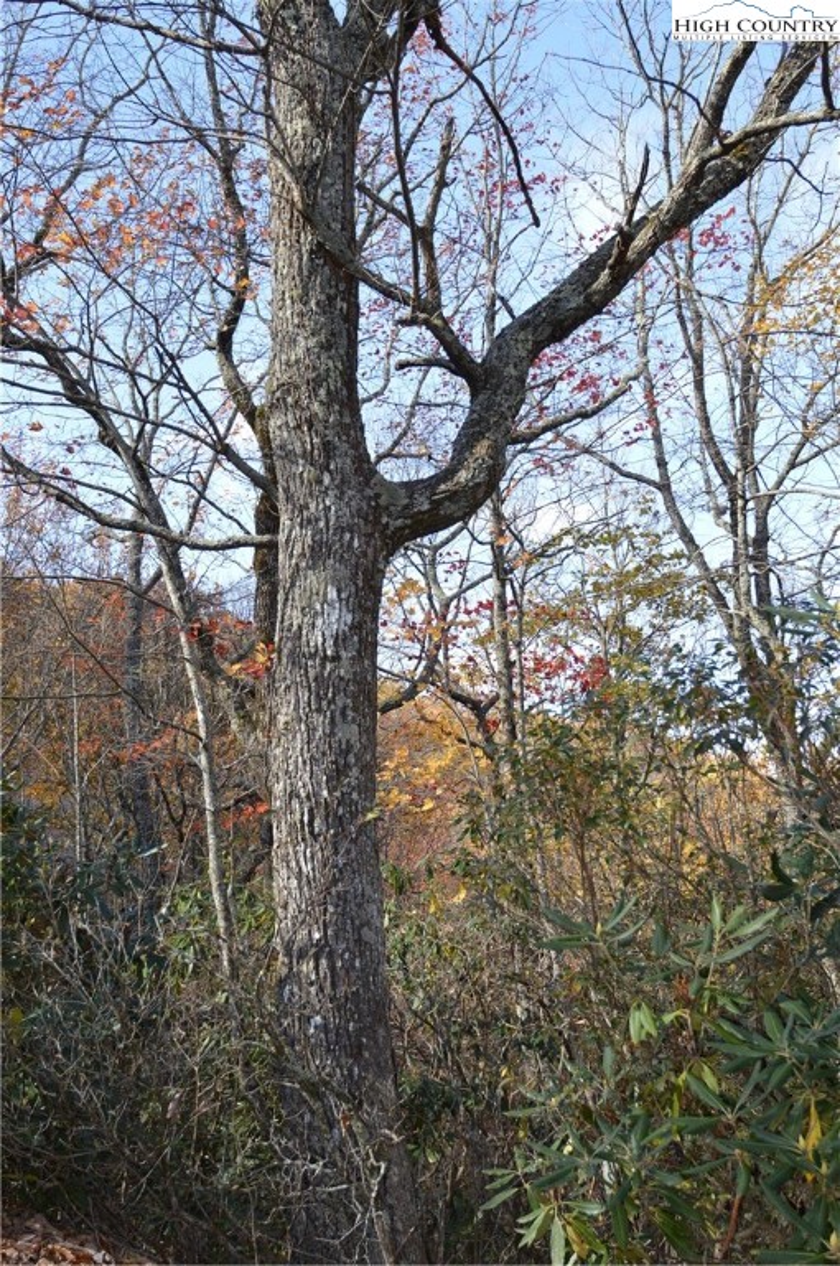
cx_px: 420
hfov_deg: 35.4
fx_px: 1316
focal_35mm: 38
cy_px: 633
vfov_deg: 51.3
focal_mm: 25
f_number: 4
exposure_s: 1/160
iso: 100
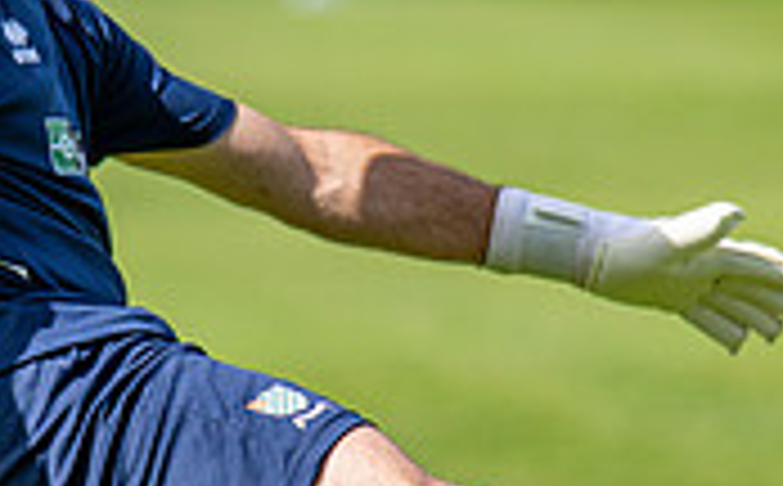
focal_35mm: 700
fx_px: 14909
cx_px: 130
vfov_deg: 1.9
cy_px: 190
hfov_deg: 3.0
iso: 80
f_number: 1.8
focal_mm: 135
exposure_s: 1/3200
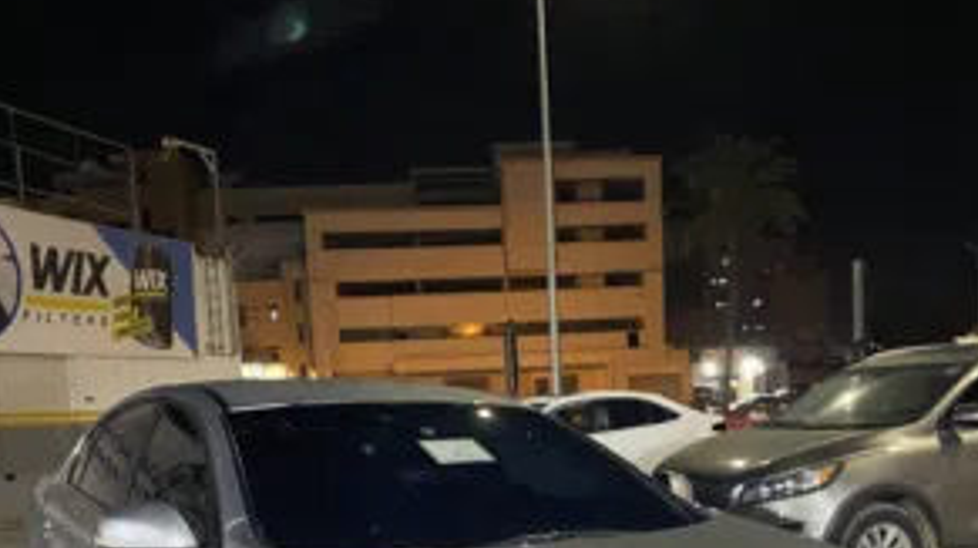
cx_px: 494
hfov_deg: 51.7
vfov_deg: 28.6
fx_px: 1010
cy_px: 538
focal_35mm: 39
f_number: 1.8
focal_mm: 4.25
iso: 320
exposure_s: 1/50
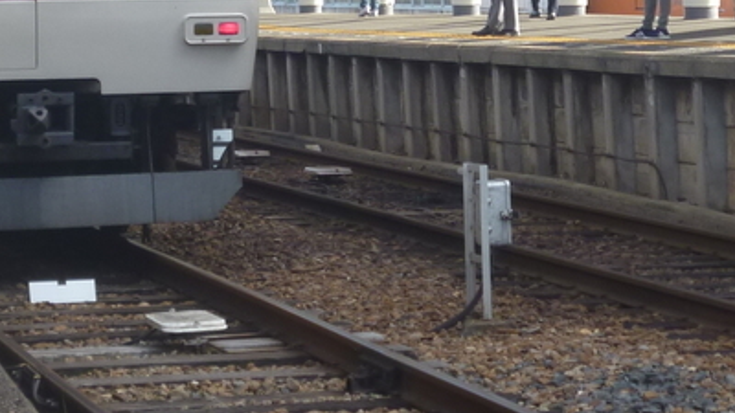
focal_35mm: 157
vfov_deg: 7.7
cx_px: 595
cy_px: -13
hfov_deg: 13.6
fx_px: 3060
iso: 100
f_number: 4
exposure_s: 1/125
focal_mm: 8.6
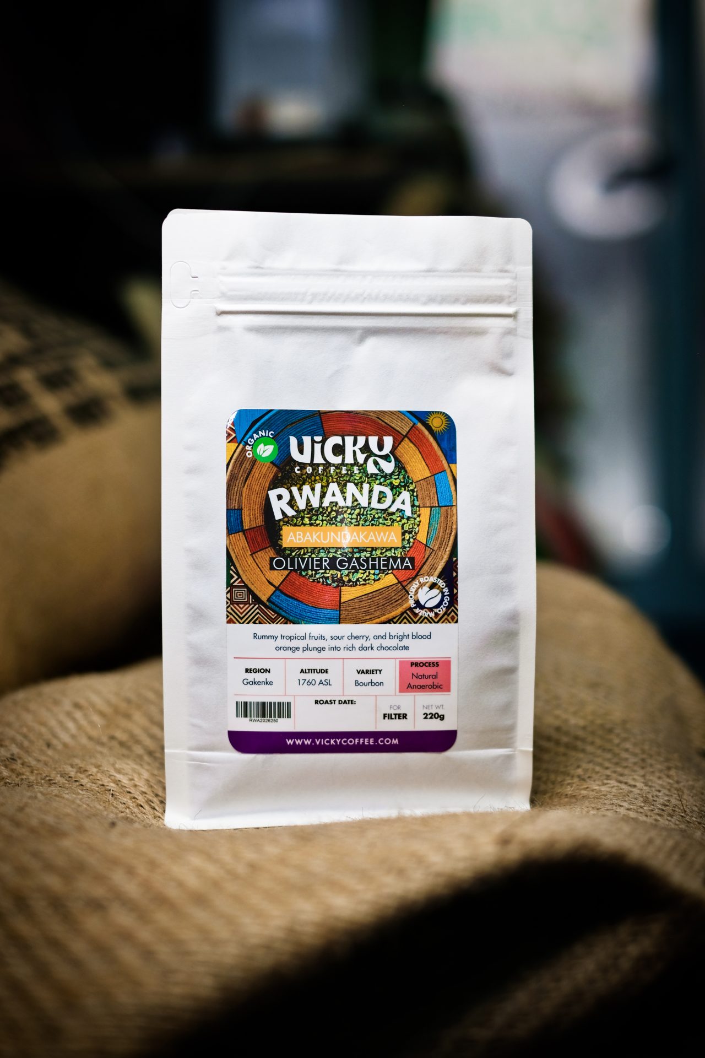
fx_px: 1557
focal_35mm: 53
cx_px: 352
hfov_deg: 25.5
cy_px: 529
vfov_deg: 37.5
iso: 200
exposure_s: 1/180
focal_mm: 35
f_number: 1.8
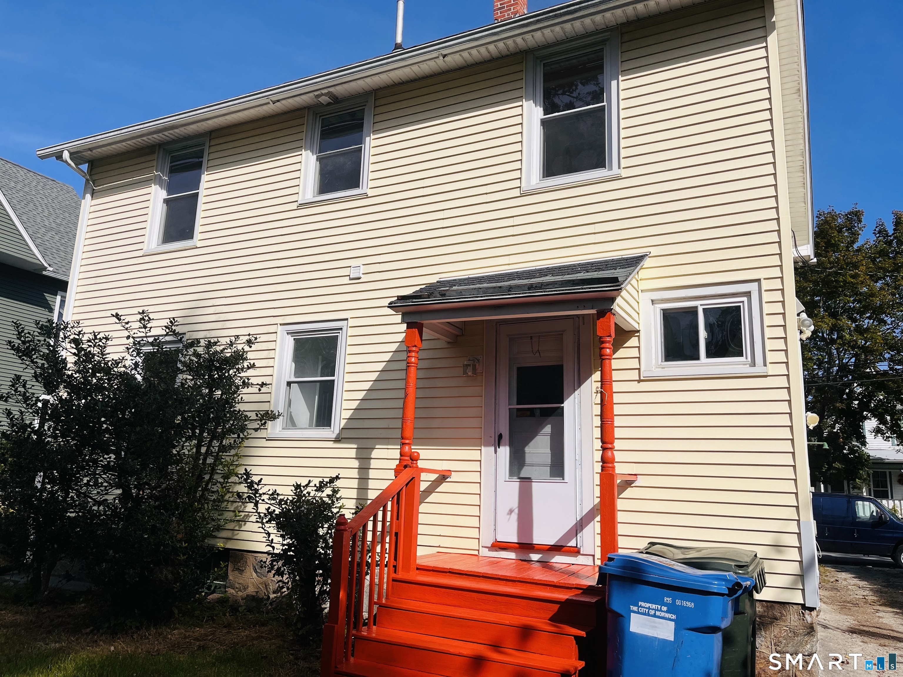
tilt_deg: +12.6
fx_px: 678
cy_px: 338
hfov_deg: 67.3
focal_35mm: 26
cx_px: 452
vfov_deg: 53.1
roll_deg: -2.6
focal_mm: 5.1
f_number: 1.6
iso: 50
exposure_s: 1/6494
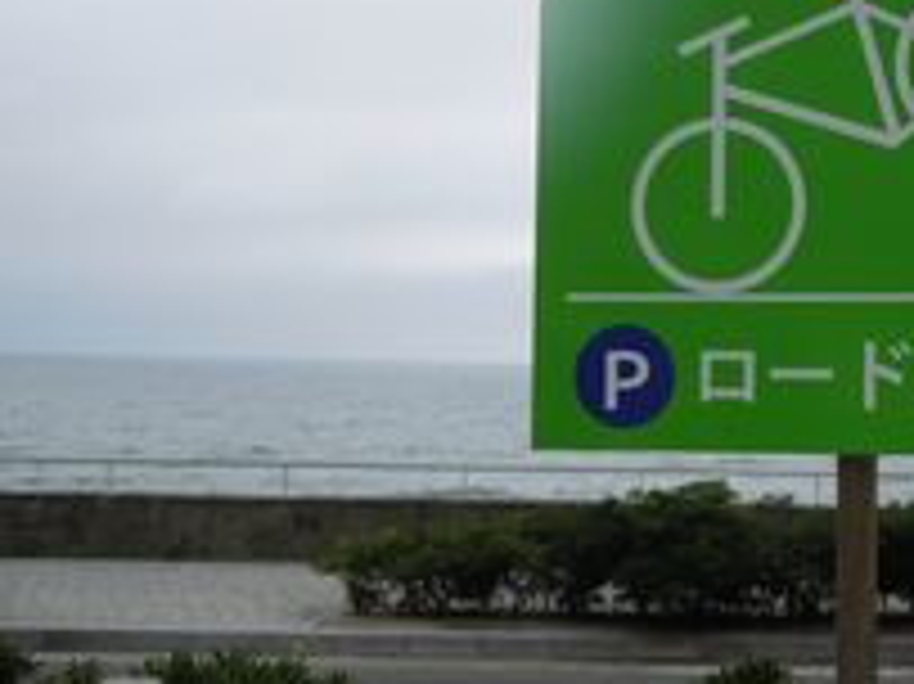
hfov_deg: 28.6
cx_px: 828
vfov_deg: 22.4
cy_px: 212
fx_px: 1715
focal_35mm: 65
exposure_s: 1/400
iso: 100
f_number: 4
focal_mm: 5.9
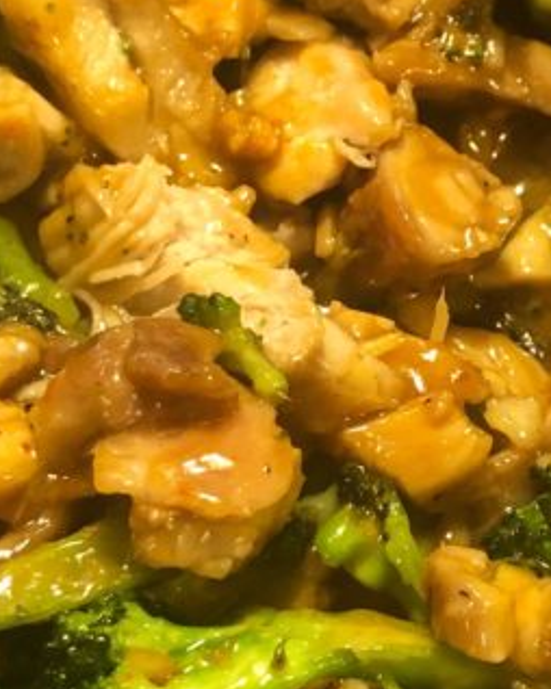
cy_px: 362
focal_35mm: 88
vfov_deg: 21.7
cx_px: 412
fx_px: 1796
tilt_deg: -63.8
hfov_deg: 17.3
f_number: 1.8
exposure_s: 1/15
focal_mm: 3.99
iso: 100
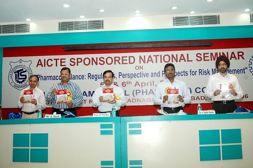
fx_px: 337
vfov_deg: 28.0
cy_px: 84
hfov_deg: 41.1
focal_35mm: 48
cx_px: 126
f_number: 5
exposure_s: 1/60
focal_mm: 32
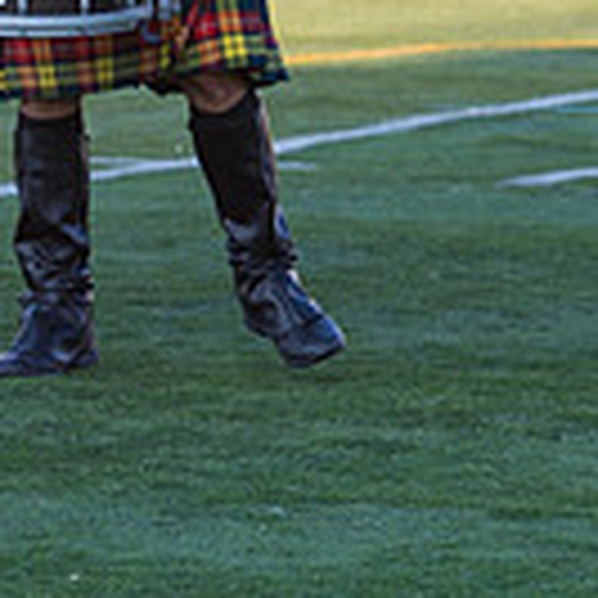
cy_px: -285
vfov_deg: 3.2
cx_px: -210
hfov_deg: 3.2
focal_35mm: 552
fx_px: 10789
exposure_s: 1/400
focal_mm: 130
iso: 250
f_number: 5.6
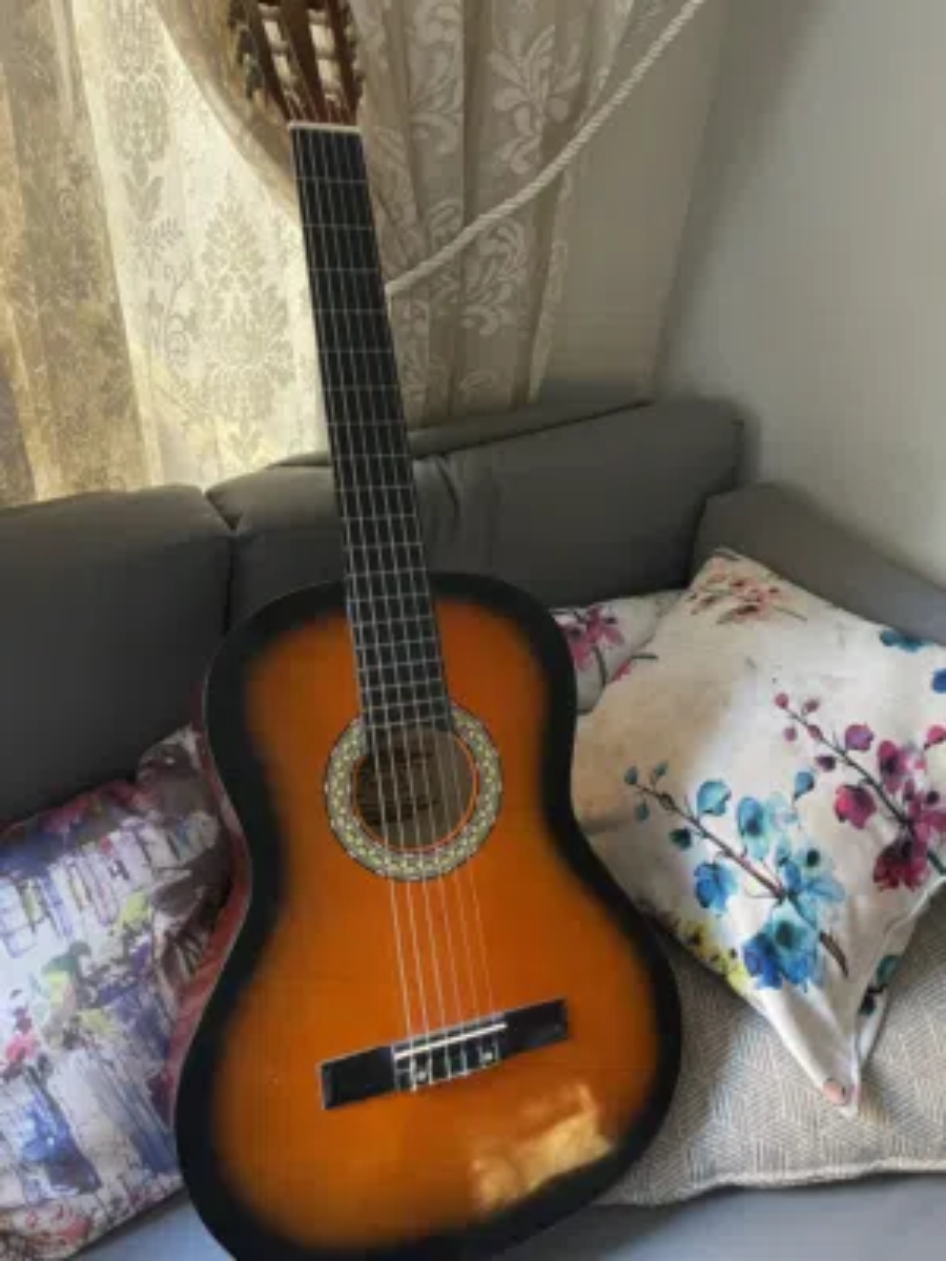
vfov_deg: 69.4
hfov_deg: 54.9
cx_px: 473
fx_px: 911
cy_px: 630
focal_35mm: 25
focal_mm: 5.1
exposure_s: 1/38
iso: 640
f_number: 1.6
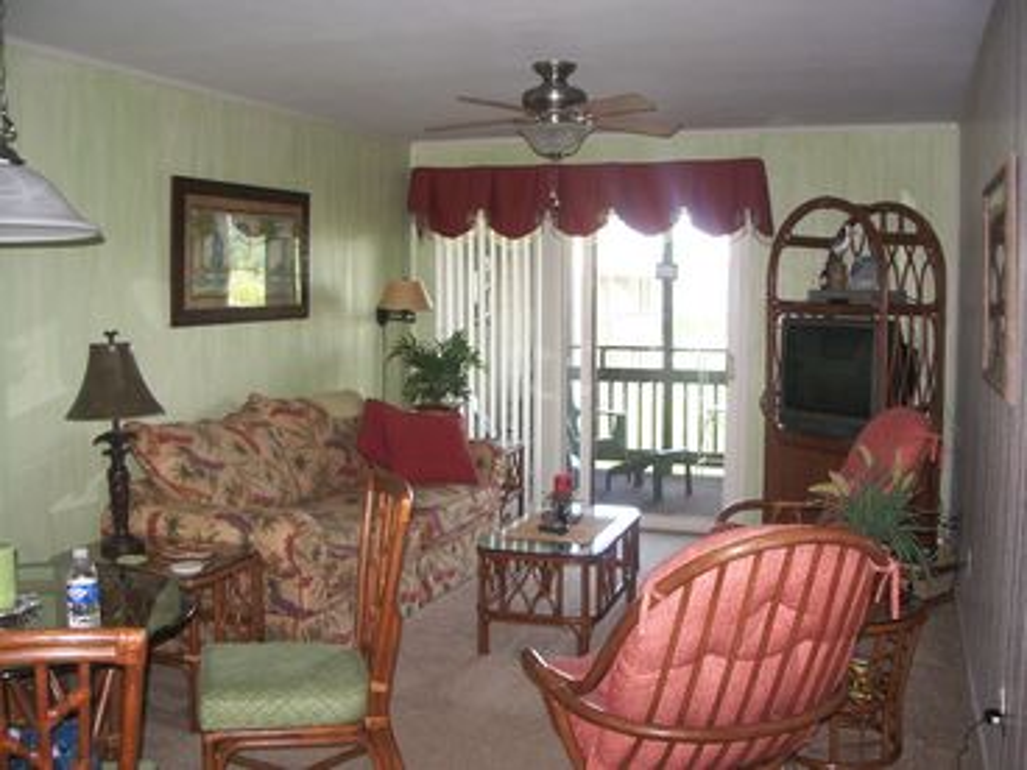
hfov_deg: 52.6
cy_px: 385
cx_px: 514
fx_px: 1038
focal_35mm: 35
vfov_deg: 40.7
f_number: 2.6
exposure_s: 1/40
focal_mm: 5.8
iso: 200
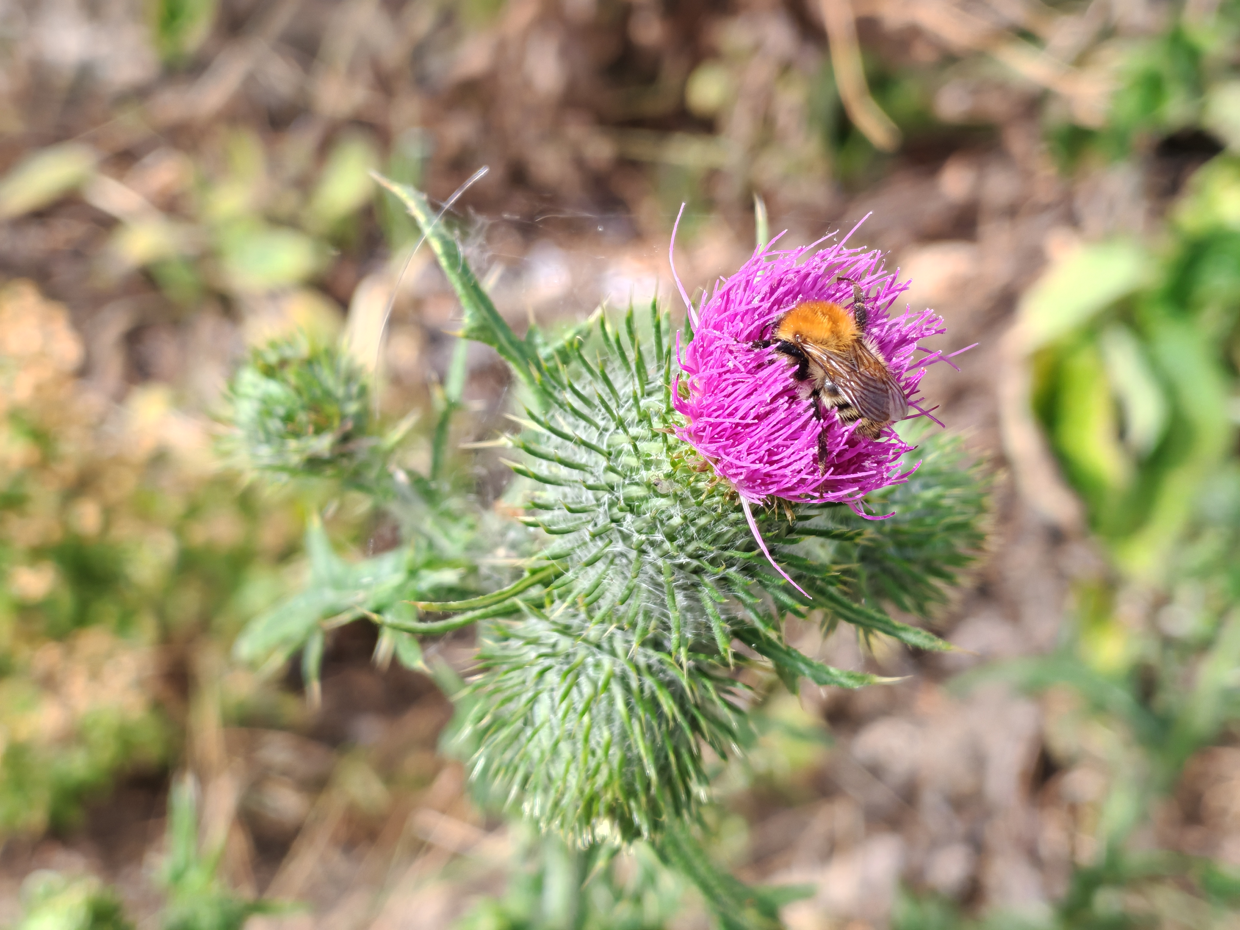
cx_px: 620
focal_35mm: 54
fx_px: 1934
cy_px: 465
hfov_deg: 35.5
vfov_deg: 27.0
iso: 50
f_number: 1.95
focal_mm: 5.52
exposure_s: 1/390
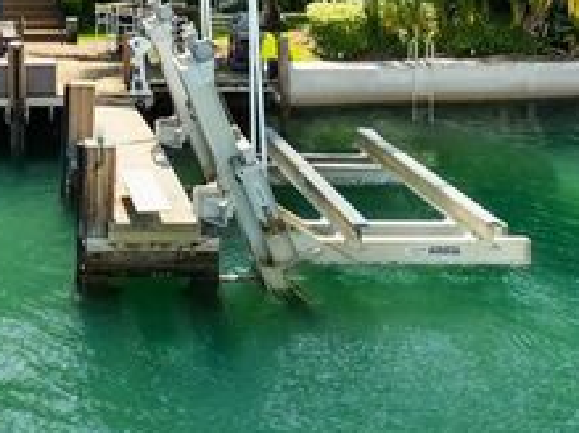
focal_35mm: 70
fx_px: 1170
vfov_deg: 19.6
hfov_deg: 26.4
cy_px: -99
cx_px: 3
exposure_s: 1/400
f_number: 2.8
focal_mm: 12.29
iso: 260
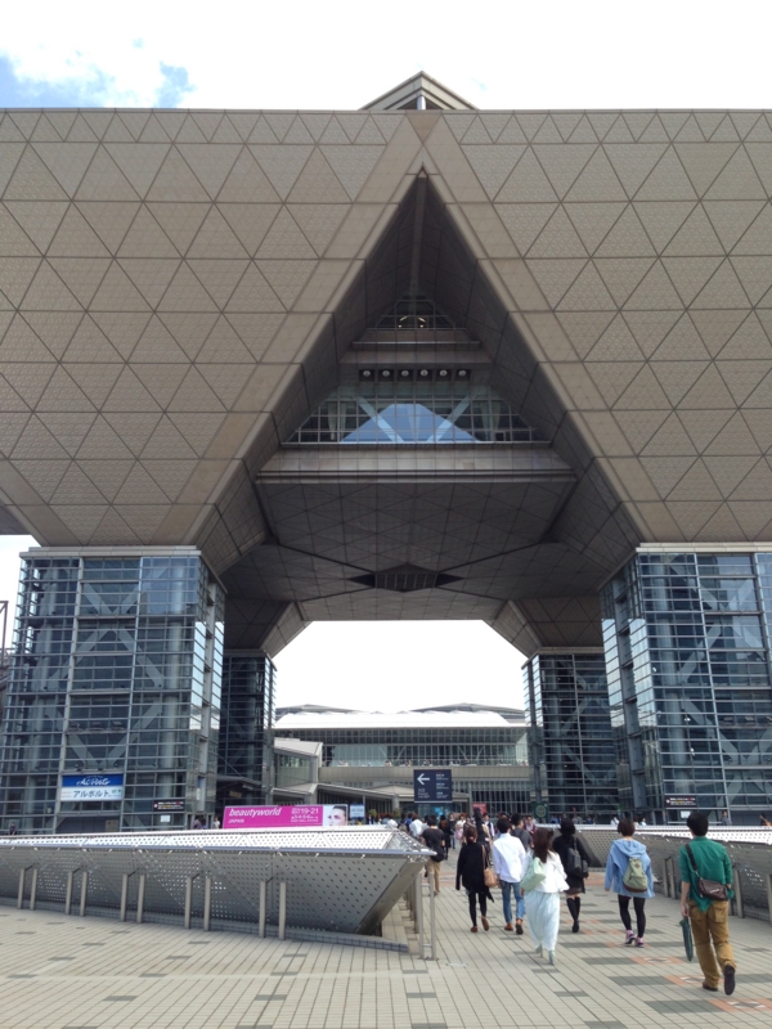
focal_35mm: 33
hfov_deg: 42.9
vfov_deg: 55.4
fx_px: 981
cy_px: 514
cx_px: 386
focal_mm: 4.12
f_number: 2.4
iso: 50
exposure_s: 1/401
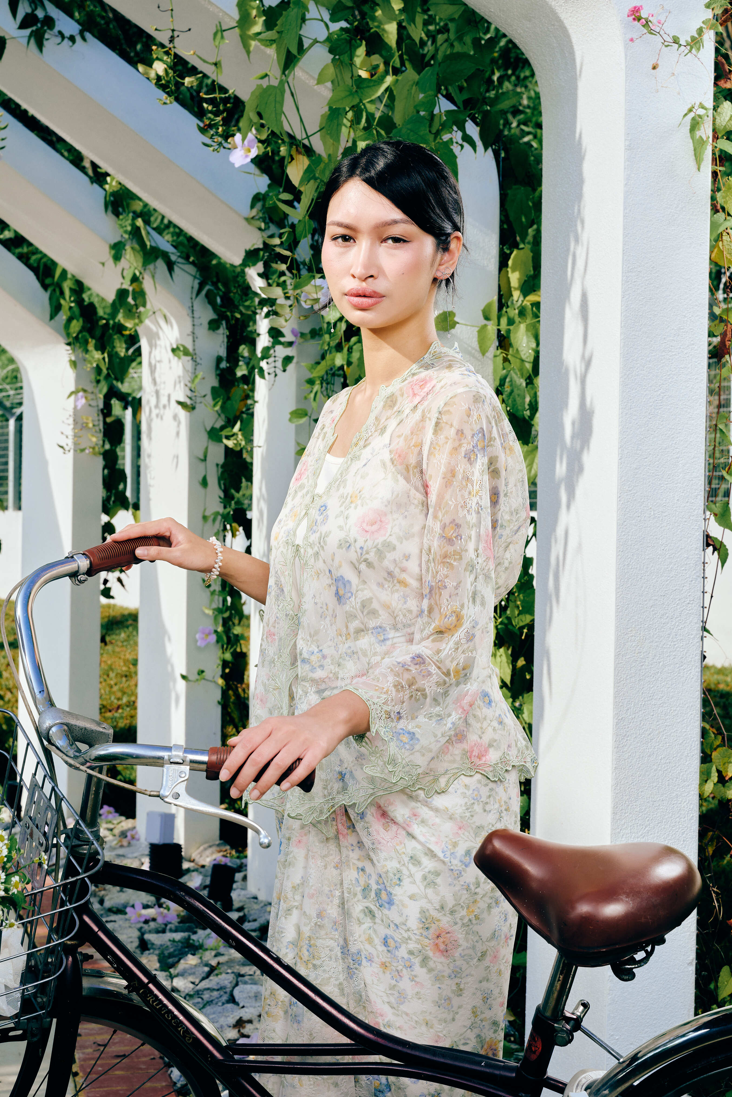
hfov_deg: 24.2
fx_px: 1708
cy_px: 551
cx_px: 362
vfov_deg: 35.6
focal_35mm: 56
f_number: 10
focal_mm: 55
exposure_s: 1/125
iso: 125
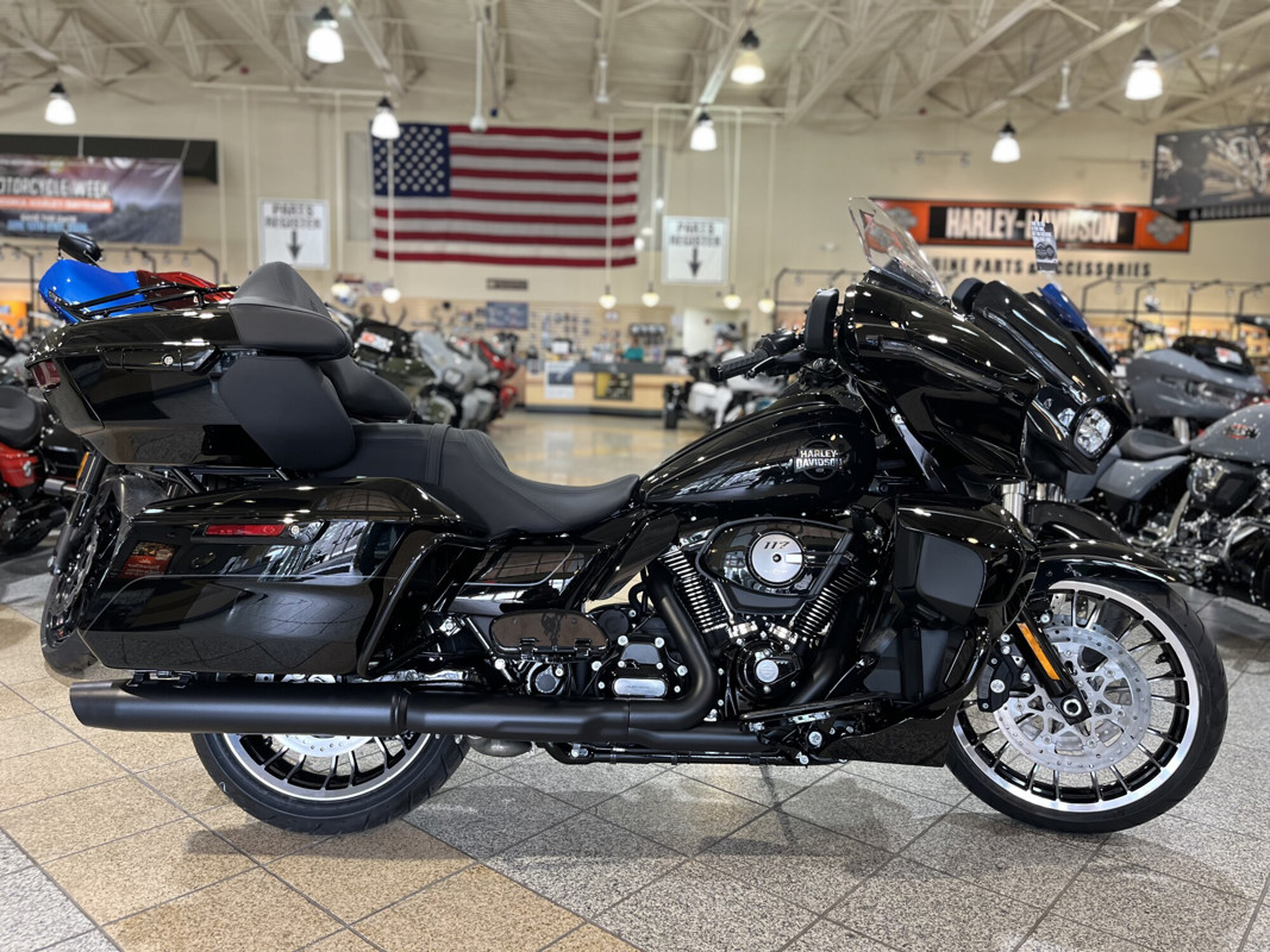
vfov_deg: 53.1
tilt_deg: -6.9
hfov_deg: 67.3
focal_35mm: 26
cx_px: 635
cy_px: 476
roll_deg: -0.6
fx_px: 954
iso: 125
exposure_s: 1/60
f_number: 1.6
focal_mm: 5.1
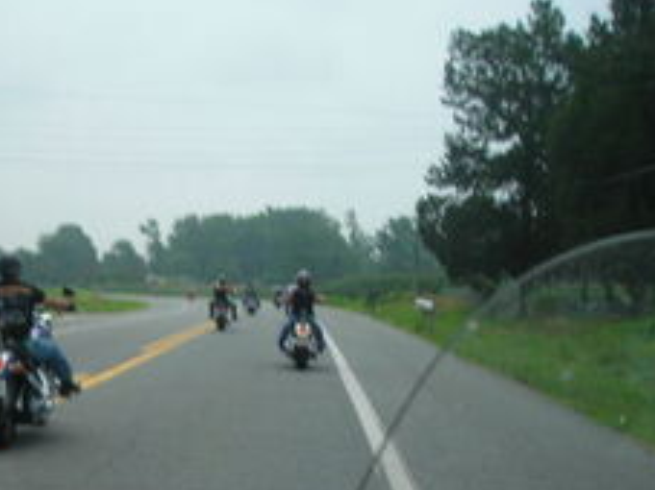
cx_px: 89
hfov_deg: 28.1
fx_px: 1267
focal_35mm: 67
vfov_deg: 21.6
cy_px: 398
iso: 50
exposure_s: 1/191
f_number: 6.4
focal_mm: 6.3
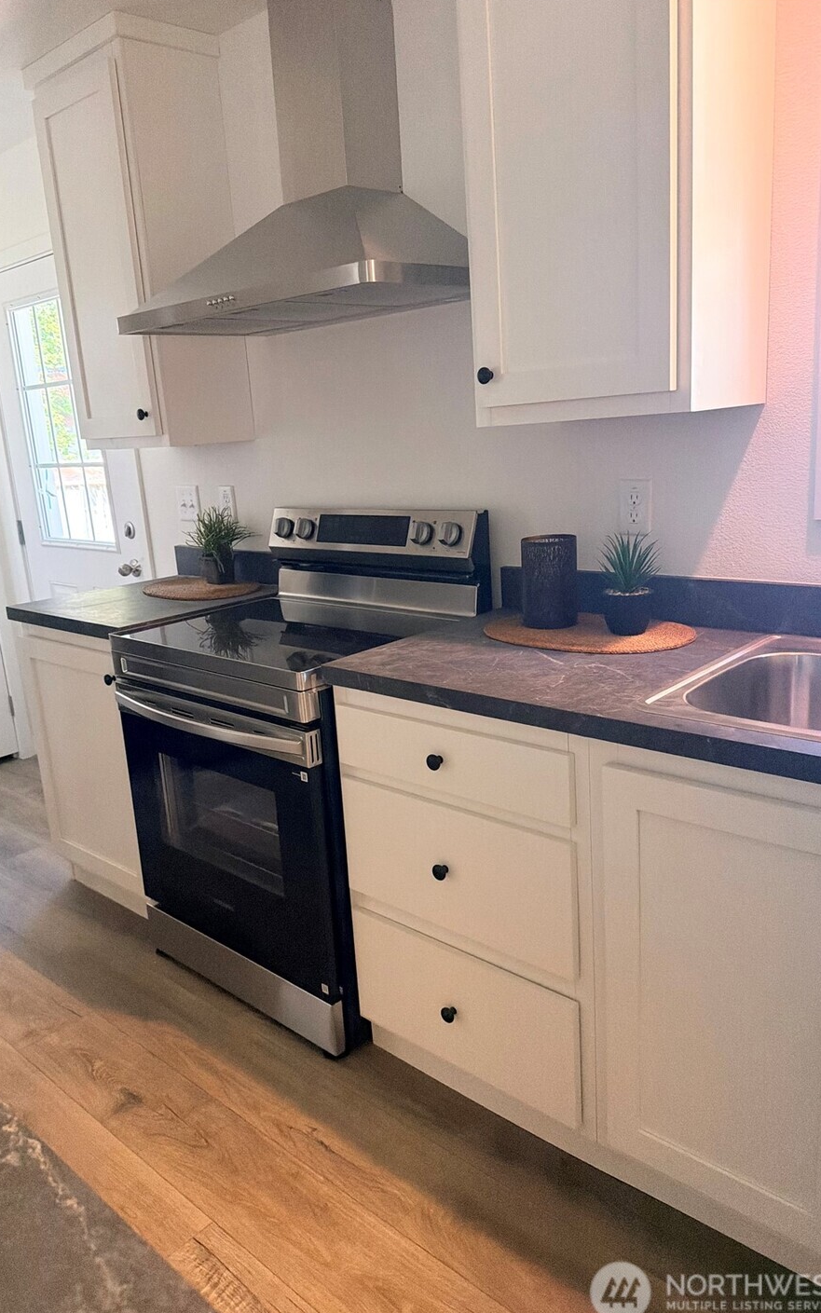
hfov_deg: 47.5
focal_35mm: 26
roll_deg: +4.4
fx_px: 931
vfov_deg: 70.4
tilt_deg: -14.8
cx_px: 372
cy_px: 664
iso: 800
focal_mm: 6.76
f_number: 1.78
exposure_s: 1/315
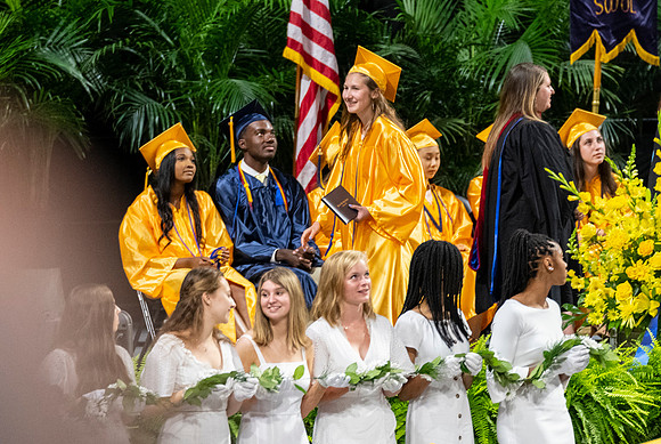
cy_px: 230
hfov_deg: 5.1
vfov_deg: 3.4
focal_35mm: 404
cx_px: 397
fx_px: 7430
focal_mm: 200
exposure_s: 1/200
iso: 2000
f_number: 4
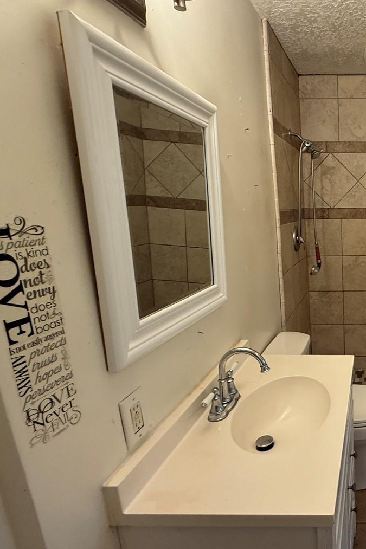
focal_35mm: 23
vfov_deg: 76.1
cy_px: 285
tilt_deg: -10.7
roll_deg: +0.9
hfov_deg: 45.7
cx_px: 372
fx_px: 351
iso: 200
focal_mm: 2.22
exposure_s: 1/60
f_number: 2.2
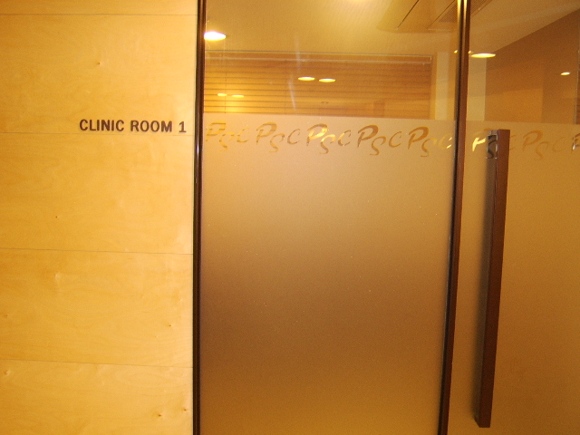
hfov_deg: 58.4
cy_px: 218
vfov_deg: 45.4
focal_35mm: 31
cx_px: 290
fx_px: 519
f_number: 2.7
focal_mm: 8.13
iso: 200
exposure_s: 1/30
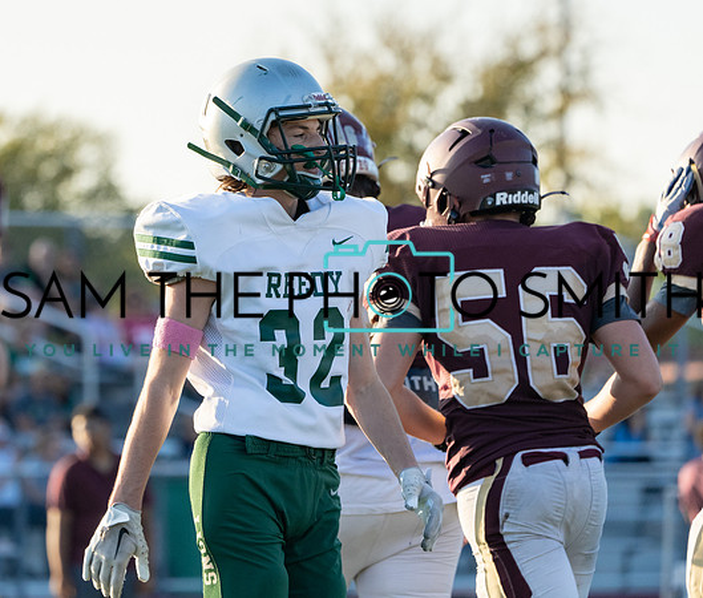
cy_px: 261
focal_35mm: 479
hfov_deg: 3.9
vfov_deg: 3.4
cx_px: 290
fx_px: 10211
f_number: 8
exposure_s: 1/1250
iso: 1600
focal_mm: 358
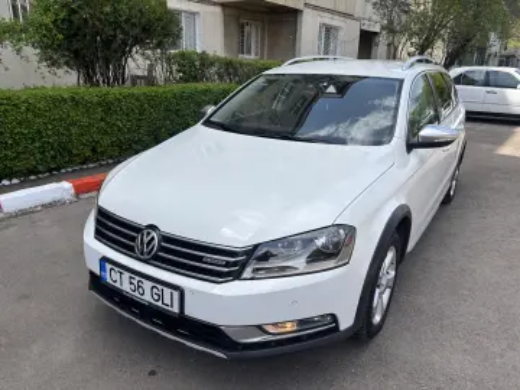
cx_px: 260
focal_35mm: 26
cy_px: 195
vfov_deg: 53.1
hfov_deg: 67.3
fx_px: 391
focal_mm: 5.96
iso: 50
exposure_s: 1/2105
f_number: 1.6
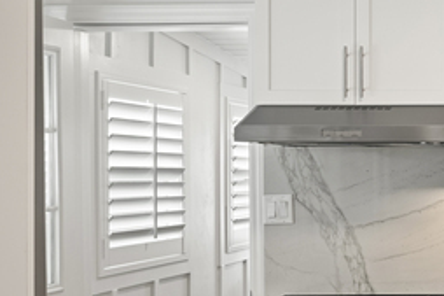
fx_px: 838
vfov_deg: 19.9
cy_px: 215
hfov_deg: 24.2
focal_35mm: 68
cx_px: 641
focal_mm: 23
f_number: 8
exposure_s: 1/2
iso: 250
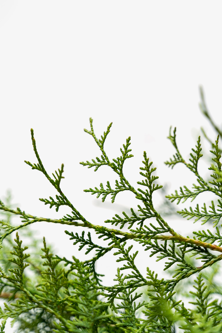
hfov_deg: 18.2
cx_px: 111
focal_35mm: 75
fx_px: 694
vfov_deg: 27.0
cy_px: 166
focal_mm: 75
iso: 800
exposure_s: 1/500
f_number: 2.8
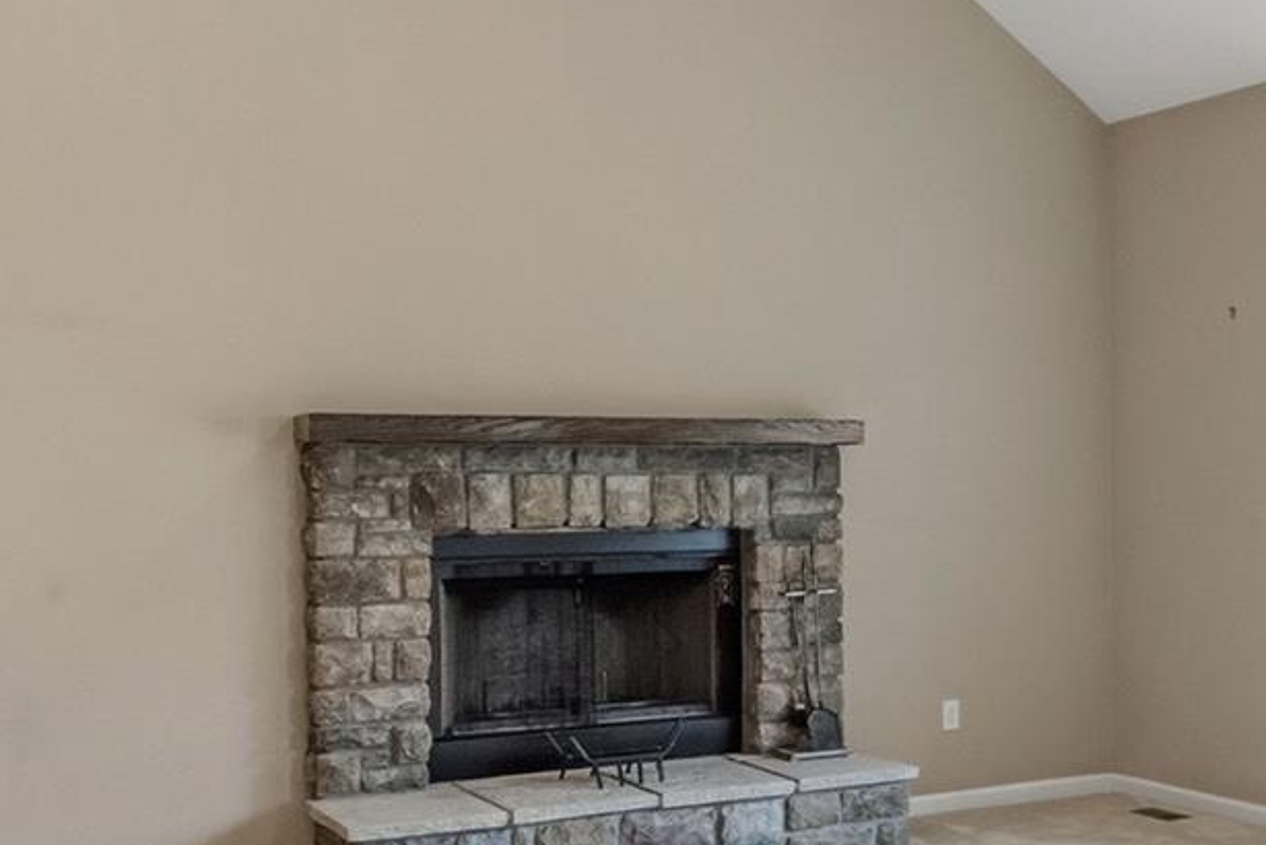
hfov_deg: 36.3
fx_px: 1759
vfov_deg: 27.0
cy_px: 419
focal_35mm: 50
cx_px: 1217
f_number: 8
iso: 1250
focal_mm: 10
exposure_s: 1/2
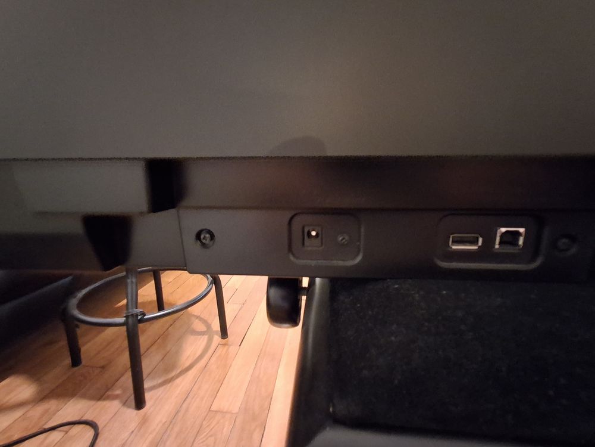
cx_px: 298
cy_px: 224
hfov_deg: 94.5
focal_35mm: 16
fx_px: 275
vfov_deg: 78.1
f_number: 2.2
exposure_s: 1/8
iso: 800
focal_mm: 1.64
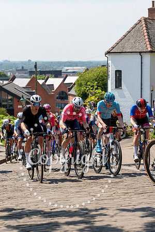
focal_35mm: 85
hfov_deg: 16.1
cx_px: 78
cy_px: 116
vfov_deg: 23.9
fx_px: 549
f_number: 4.5
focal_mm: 85
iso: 160
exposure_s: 1/800
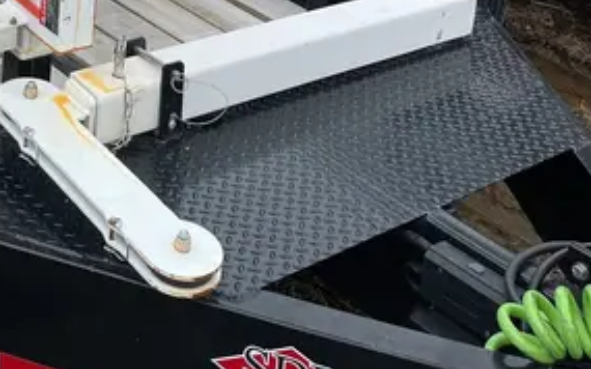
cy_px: -366
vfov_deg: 15.0
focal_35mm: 71
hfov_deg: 28.1
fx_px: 1143
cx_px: 77
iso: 50
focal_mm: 5.1
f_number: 1.6
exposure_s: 1/1623
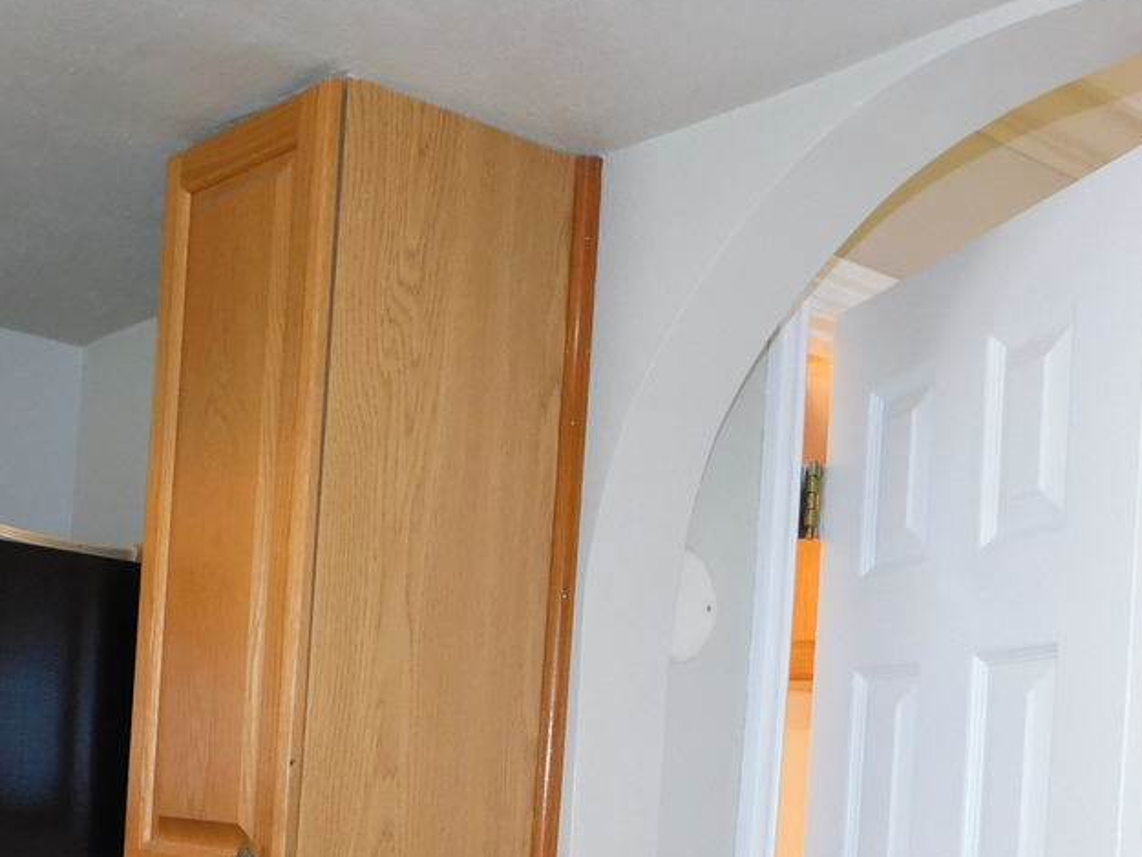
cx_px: 439
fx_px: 1749
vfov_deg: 26.6
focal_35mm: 53
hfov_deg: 36.0
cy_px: 769
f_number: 3
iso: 200
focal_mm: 4
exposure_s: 1/30
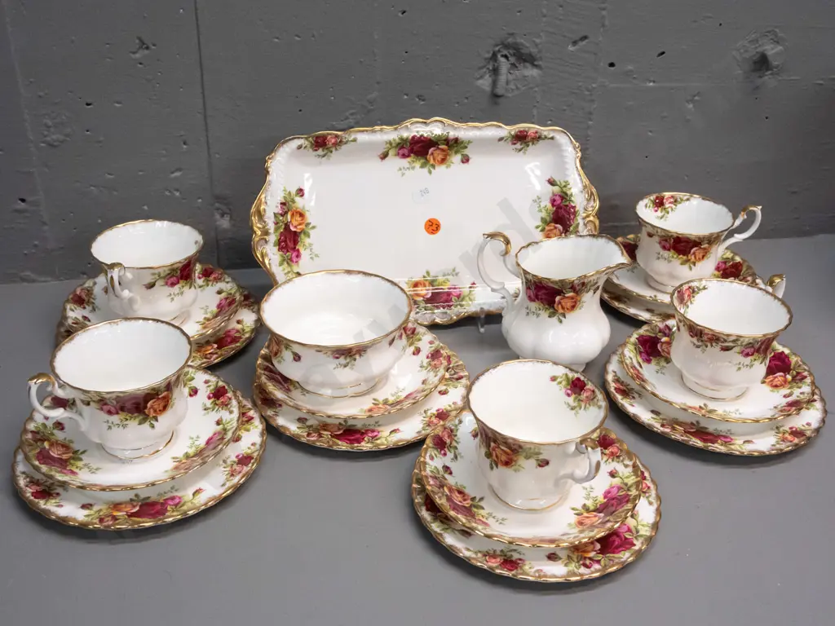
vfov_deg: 39.7
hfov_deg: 51.4
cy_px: 313
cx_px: 418
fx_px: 868
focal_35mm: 36
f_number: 5.6
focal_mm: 18
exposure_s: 1/320
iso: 3200
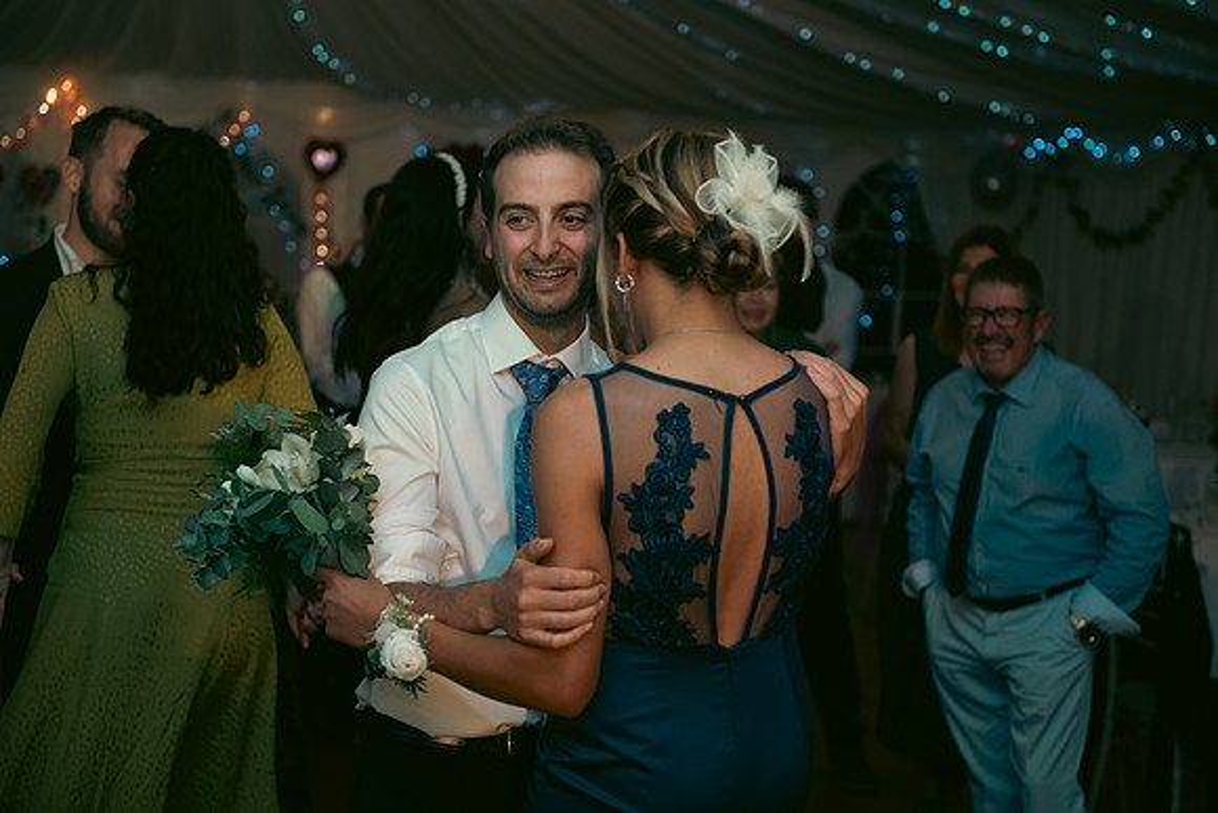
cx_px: 609
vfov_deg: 20.6
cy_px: 406
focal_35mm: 66
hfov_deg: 30.5
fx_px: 2233
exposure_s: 1/160
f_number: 3.5
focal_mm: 66
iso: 800
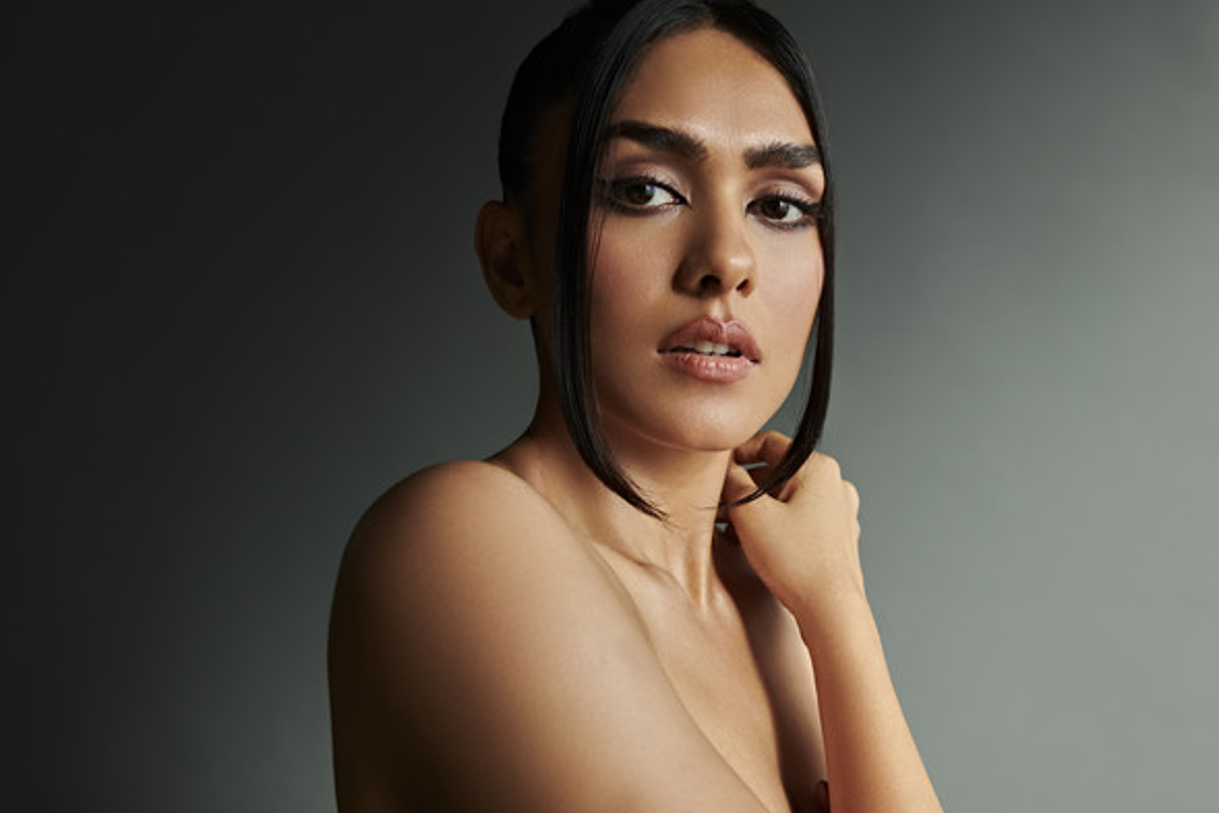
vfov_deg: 35.1
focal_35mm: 38
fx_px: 1287
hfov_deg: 50.6
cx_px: 656
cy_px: 425
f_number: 5.6
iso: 500
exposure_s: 1/250
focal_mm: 35
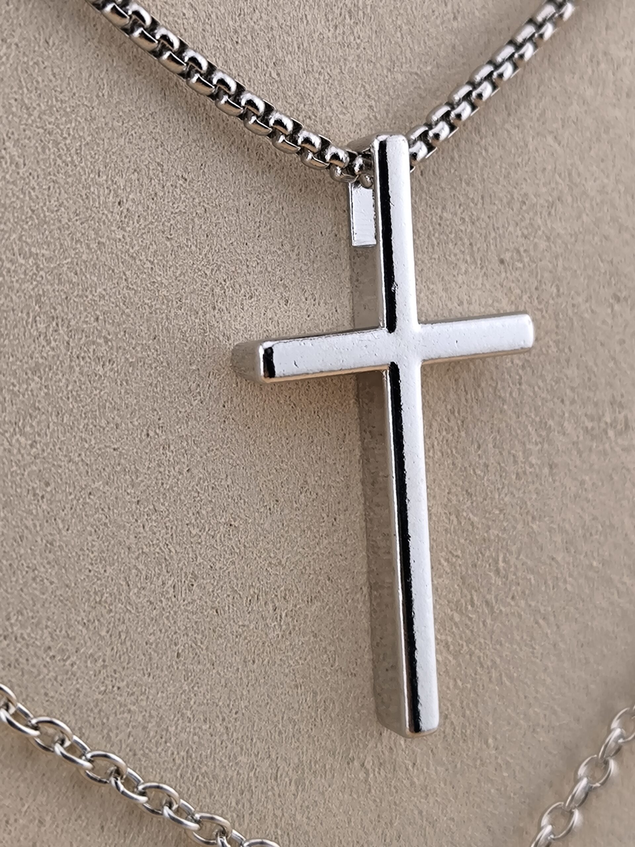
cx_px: 318
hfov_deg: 16.2
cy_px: 424
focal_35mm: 91
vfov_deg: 21.5
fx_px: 2226
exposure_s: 1/906
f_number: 1.9
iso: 50
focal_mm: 6.92
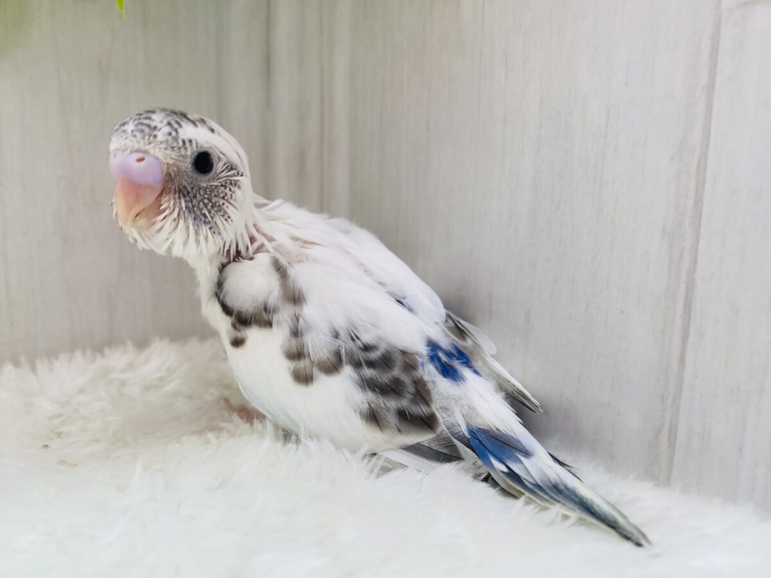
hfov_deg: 69.4
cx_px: 386
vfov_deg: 54.9
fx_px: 557
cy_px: 289
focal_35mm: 25
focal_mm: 4.25
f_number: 1.8
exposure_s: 1/100
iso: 100
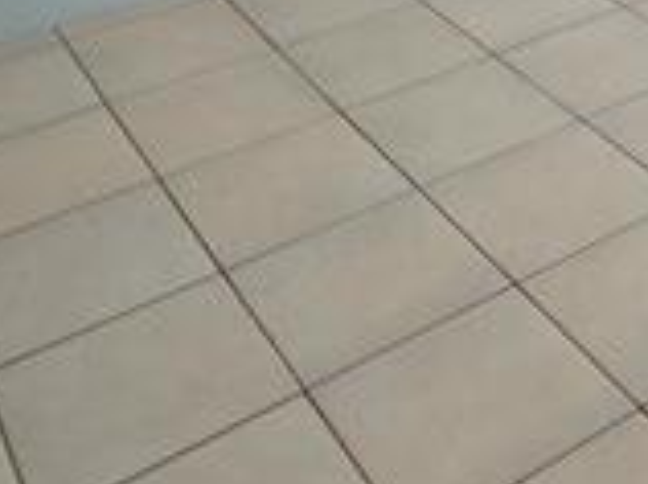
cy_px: -369
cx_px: 759
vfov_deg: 18.0
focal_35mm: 66
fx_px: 1234
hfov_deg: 26.5
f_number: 1.9
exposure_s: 1/100
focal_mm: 2.2
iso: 80
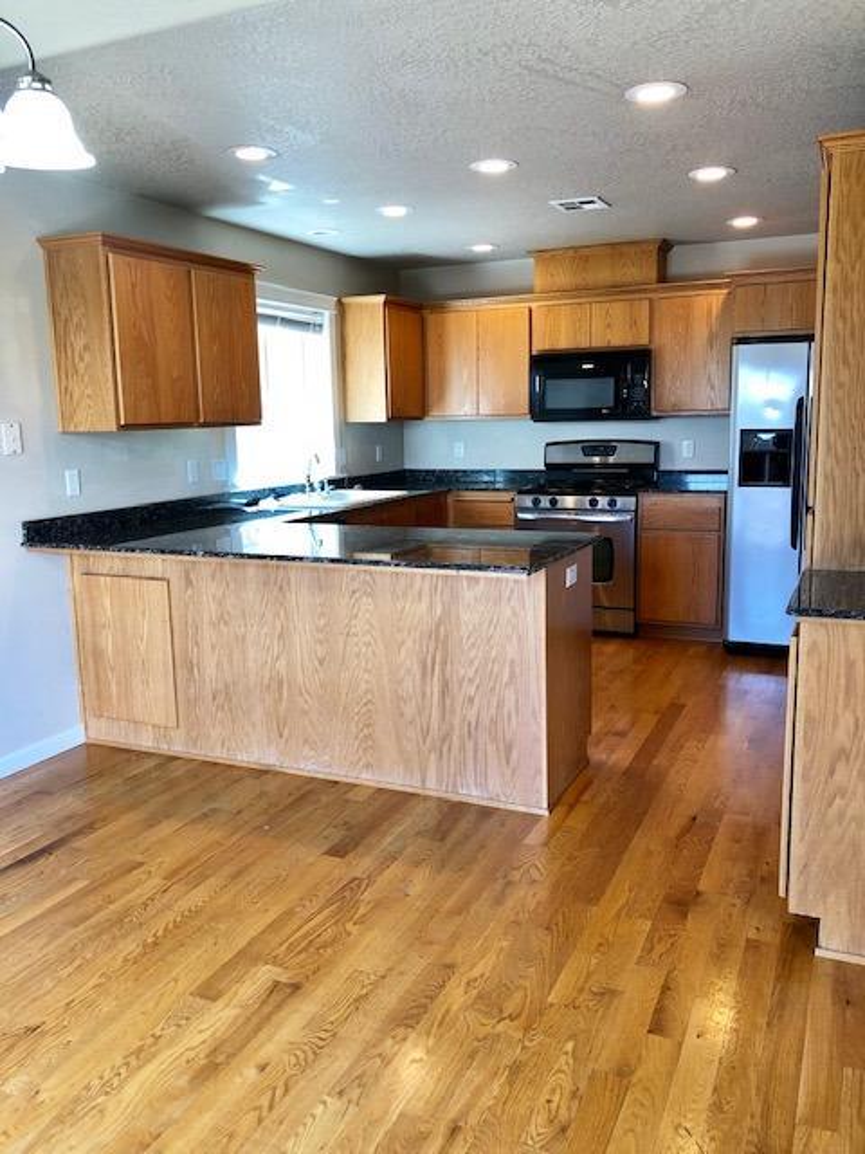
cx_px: 432
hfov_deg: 49.7
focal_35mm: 28
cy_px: 577
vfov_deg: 63.4
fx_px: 933
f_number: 1.8
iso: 25
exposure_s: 1/30
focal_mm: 4
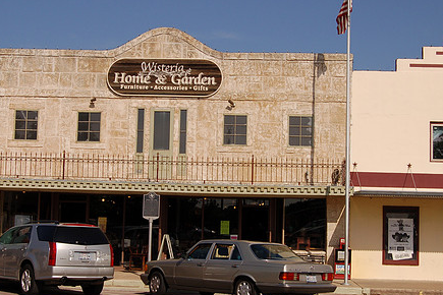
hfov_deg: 31.4
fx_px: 787
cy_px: 146
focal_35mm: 64
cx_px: 216
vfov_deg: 21.2
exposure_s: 1/500
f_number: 11
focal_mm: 32
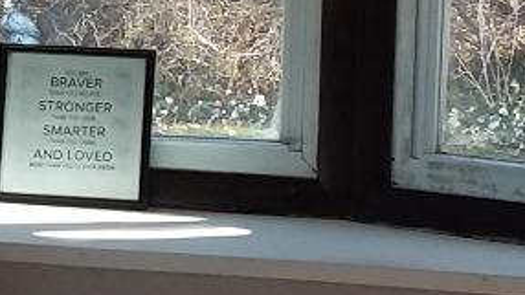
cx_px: -31
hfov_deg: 14.2
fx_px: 2061
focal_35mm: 148
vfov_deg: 8.2
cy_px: 16
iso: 64
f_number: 1.9
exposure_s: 1/120
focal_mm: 2.91
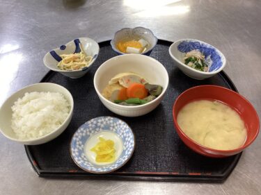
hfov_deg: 58.4
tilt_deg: -48.7
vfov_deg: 45.4
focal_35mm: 31
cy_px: 98
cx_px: 130
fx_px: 234
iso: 125
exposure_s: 1/60
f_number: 2.4
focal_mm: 3.3
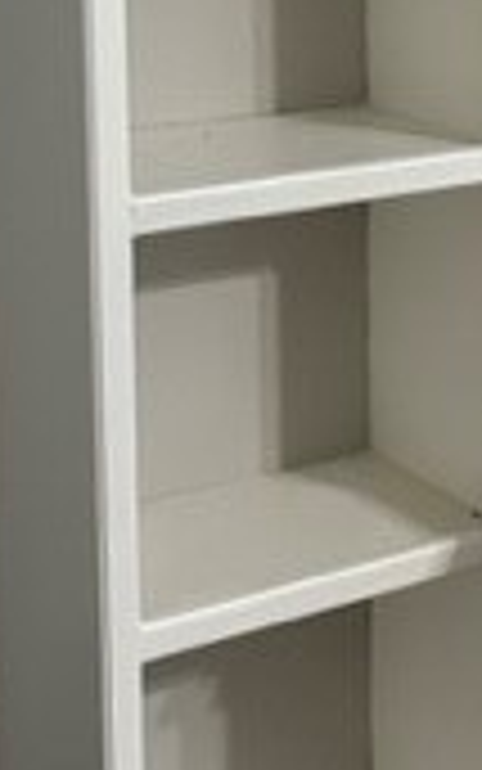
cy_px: 14
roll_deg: -1.3
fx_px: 2163
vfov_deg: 19.6
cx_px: 878
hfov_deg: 11.7
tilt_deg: -8.3
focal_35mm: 103
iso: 400
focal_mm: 5.7
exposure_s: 1/40
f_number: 1.5
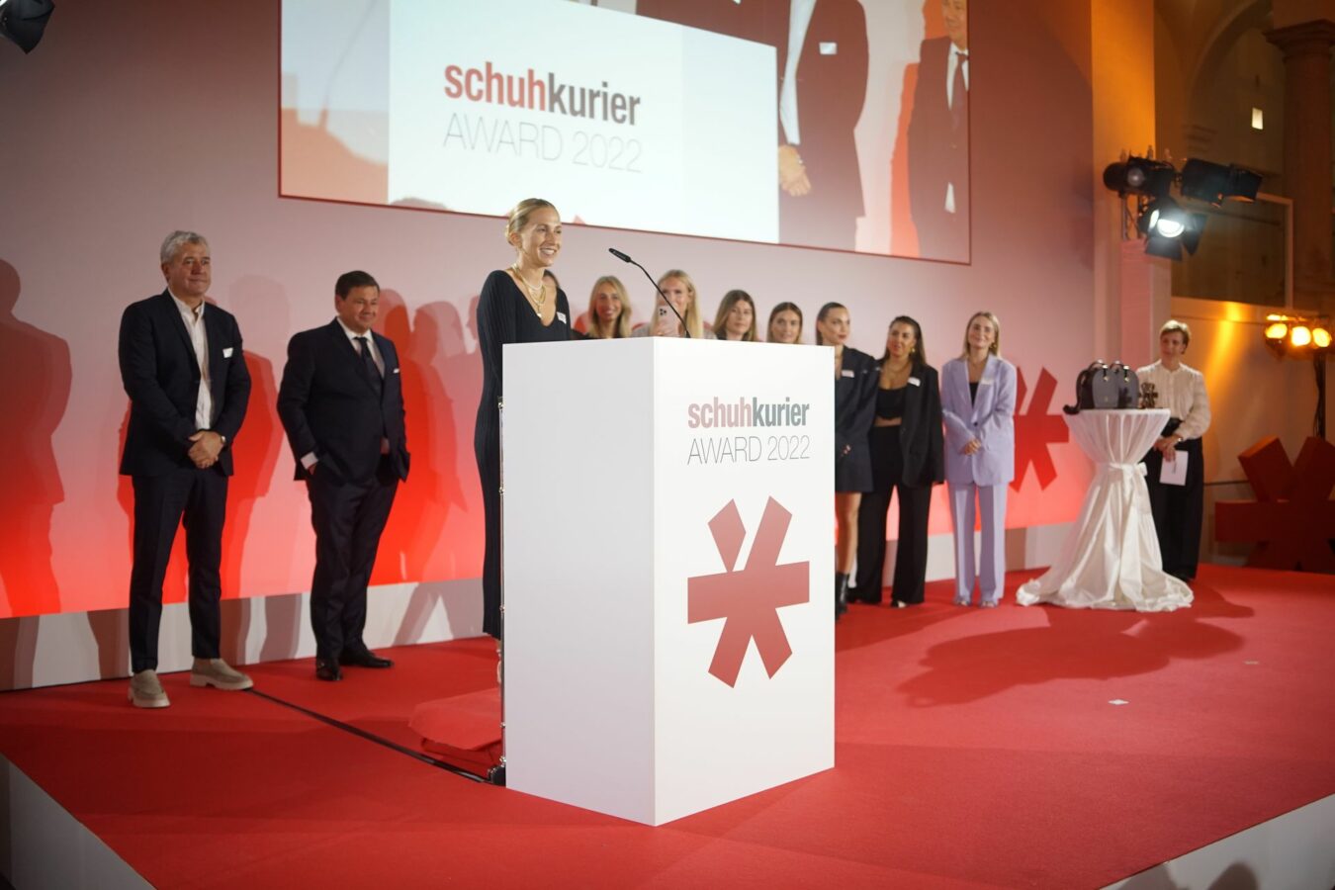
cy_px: 445
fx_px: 1298
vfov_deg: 37.9
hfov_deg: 54.4
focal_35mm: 35
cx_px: 668
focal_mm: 35
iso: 800
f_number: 2
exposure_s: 1/125
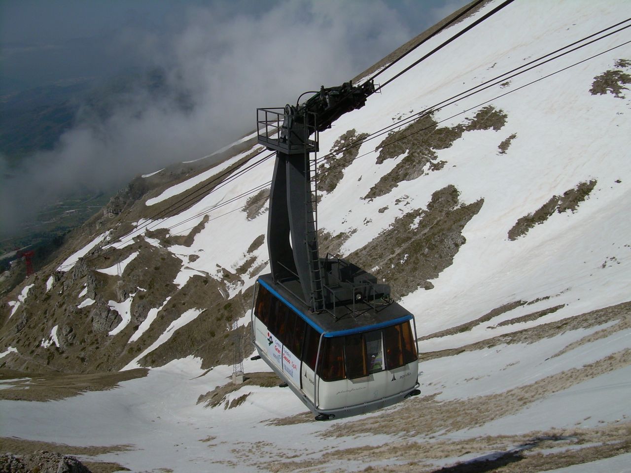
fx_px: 693
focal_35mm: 38
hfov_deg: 49.0
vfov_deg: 37.7
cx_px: 316
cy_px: 236
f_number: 4.6
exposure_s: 1/1297
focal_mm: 6.3
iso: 50
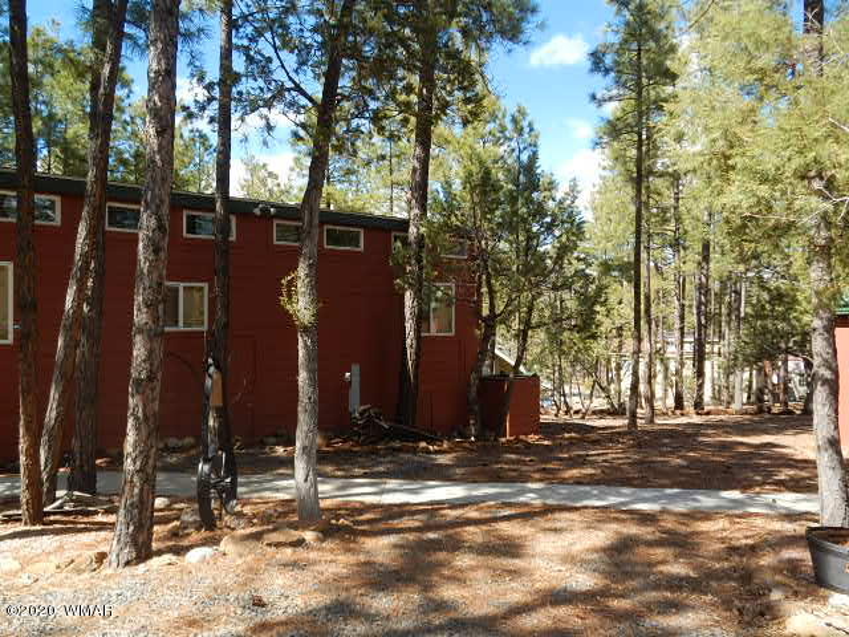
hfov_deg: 69.4
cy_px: 318
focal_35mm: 25
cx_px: 424
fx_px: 613
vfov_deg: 54.9
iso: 125
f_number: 3.2
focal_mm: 4.5
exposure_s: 1/500
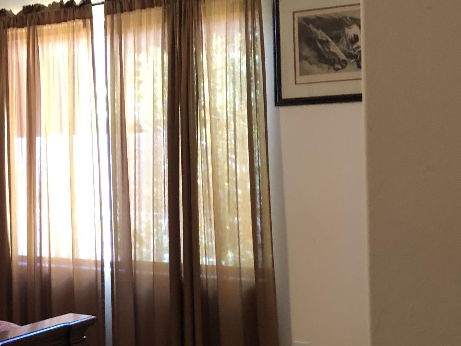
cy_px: 177
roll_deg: +1.2
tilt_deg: -2.5
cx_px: 36
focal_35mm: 63
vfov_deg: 23.3
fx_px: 839
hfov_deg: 29.3
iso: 80
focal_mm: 3.99
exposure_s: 1/8
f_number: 1.8
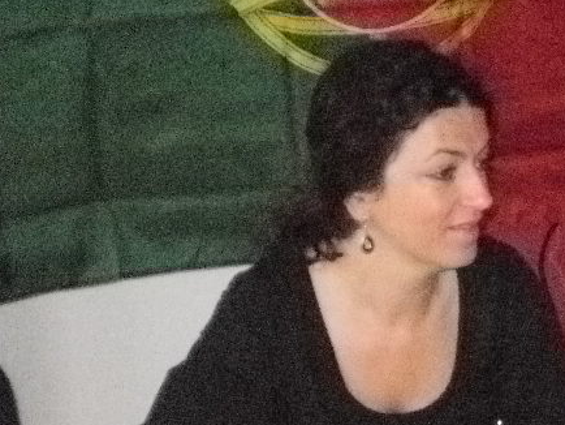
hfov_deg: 16.8
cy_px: 392
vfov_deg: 13.1
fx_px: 1829
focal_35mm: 112
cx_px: 686
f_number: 3.1
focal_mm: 6.3
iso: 1600
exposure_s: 1/250
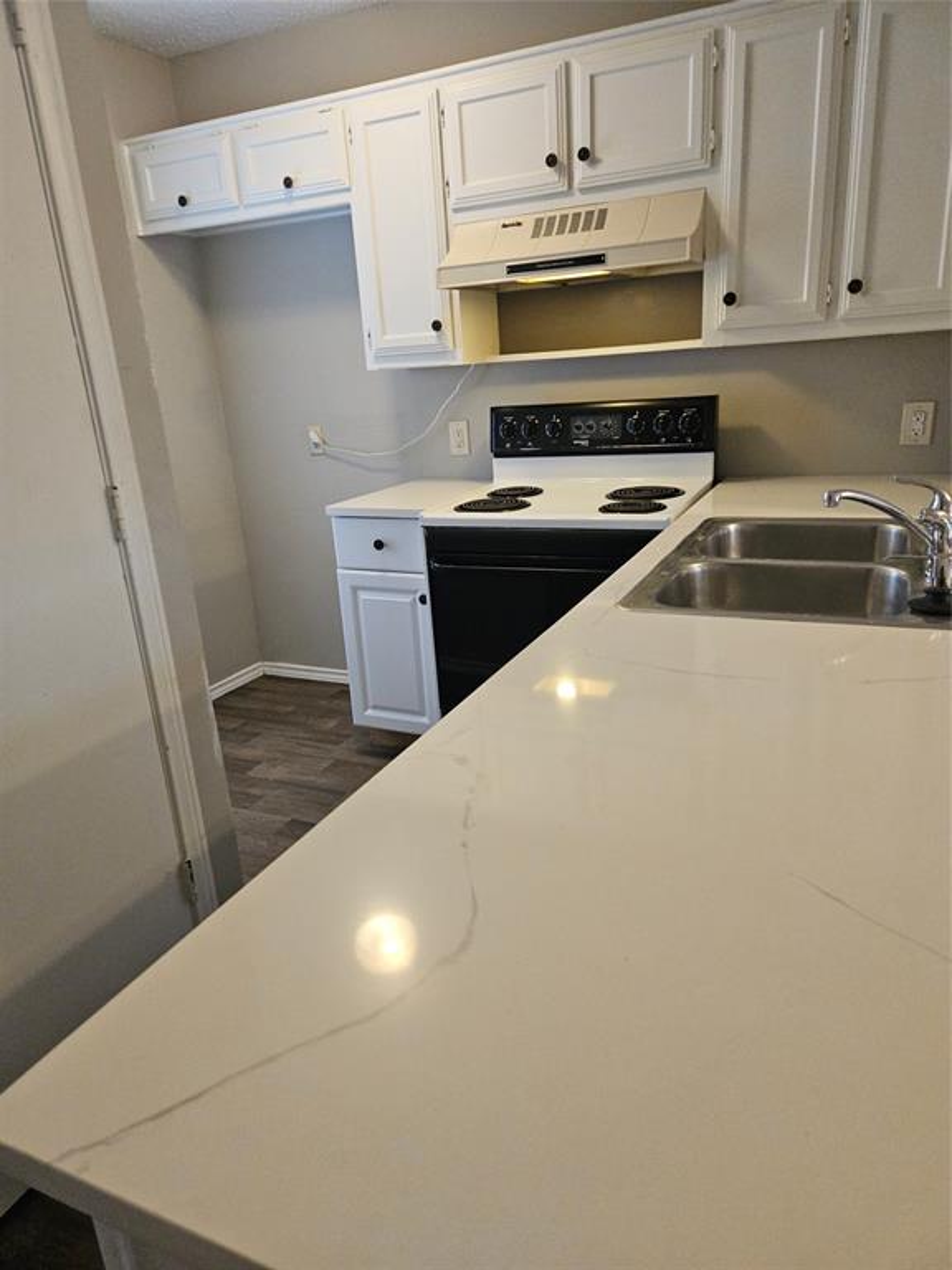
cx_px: 476
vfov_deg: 73.9
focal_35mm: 23
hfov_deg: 58.9
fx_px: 843
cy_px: 635
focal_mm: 5.4
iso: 320
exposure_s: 1/120
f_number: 1.8
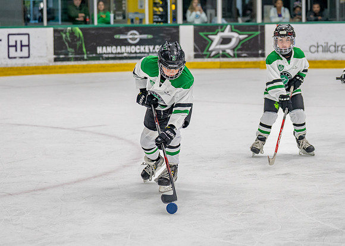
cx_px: 164
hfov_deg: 15.8
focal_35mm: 127
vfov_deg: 11.3
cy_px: 104
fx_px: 1247
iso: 800
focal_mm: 74
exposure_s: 1/1000
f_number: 2.8
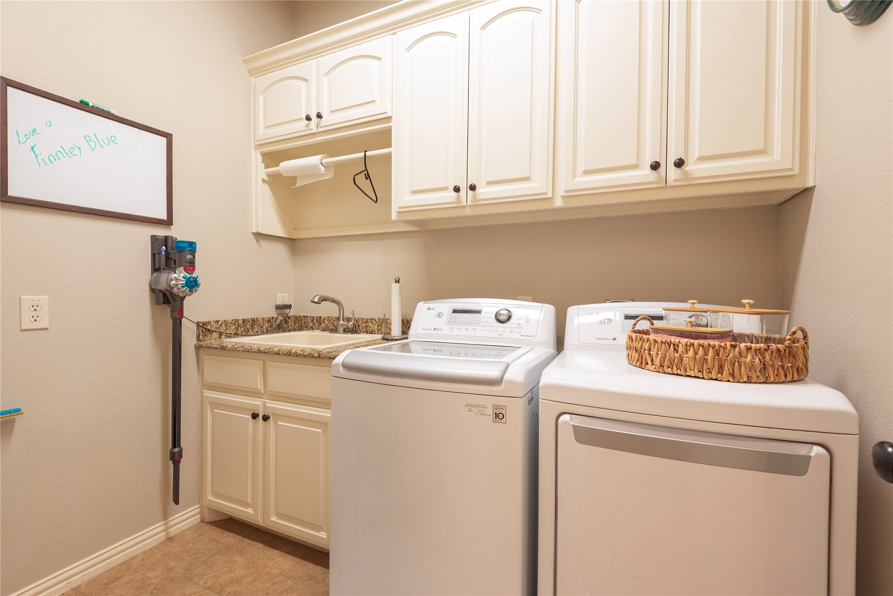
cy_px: 298
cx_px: 446
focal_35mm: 16
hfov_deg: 96.7
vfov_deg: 73.8
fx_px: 397
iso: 100
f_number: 7.1
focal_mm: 16
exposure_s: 1/1.67
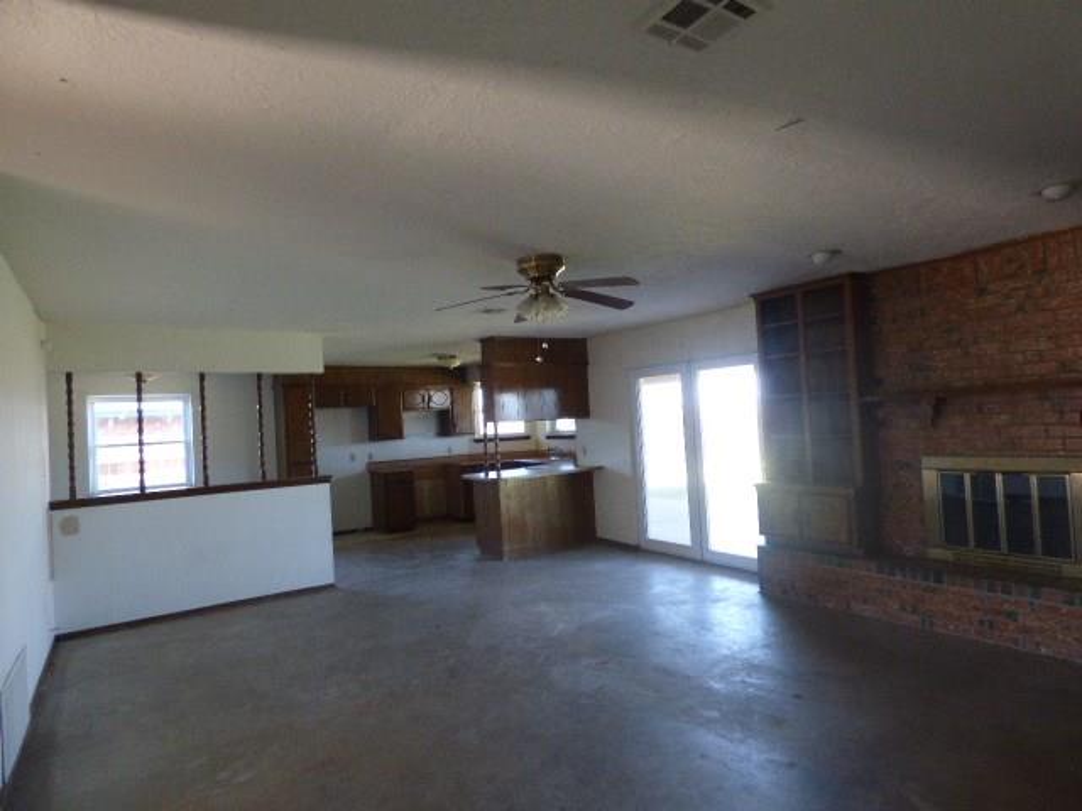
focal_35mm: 20
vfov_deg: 66.0
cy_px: 406
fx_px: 625
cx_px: 541
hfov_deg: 81.7
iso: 400
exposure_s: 1/50
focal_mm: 3.58
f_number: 2.8
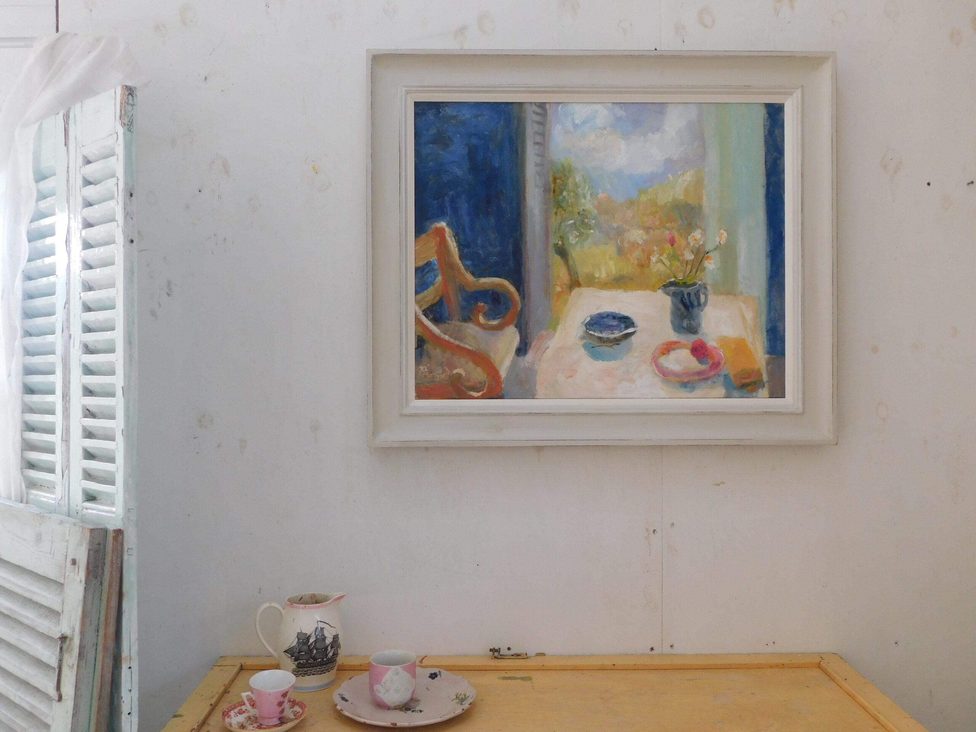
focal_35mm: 30
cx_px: 488
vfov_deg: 46.8
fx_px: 846
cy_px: 366
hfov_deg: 60.0
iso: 160
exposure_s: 1/30
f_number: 3.2
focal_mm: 5.3
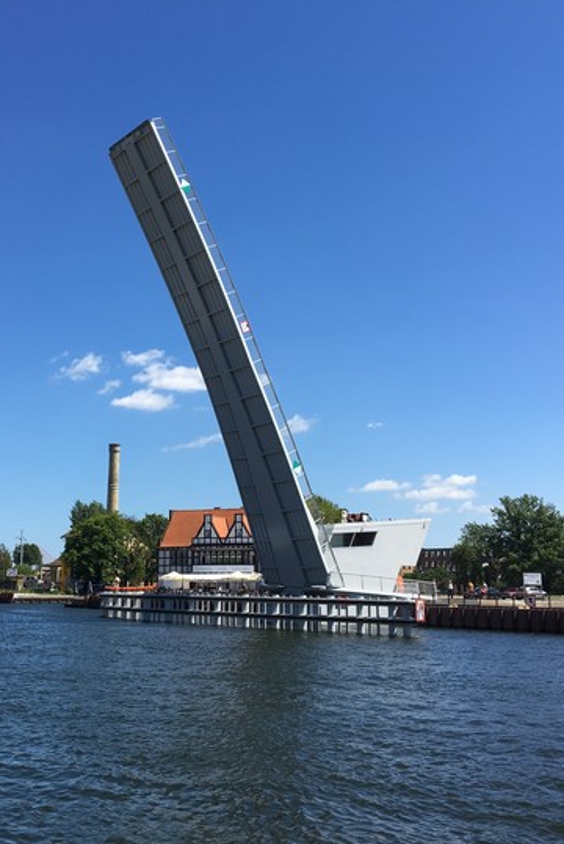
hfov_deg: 32.4
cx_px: 187
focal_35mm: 41
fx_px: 962
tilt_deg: +10.4
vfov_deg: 47.4
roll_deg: -0.7
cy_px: 423
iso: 25
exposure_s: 1/1709
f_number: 2.2
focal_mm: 4.15
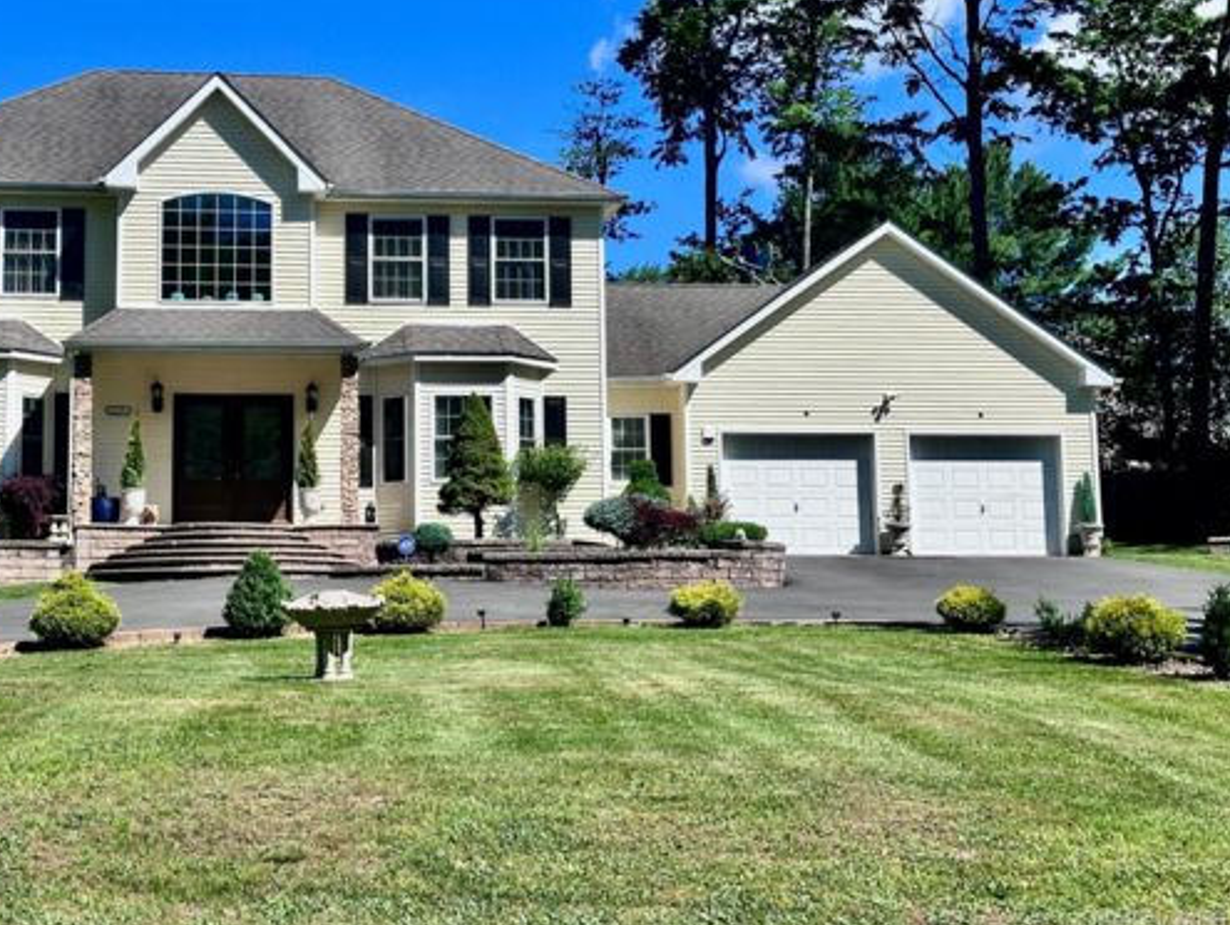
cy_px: 341
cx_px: 440
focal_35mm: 62
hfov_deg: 31.0
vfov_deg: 23.6
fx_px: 2205
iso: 64
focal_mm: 6.86
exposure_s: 1/4184
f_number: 1.78
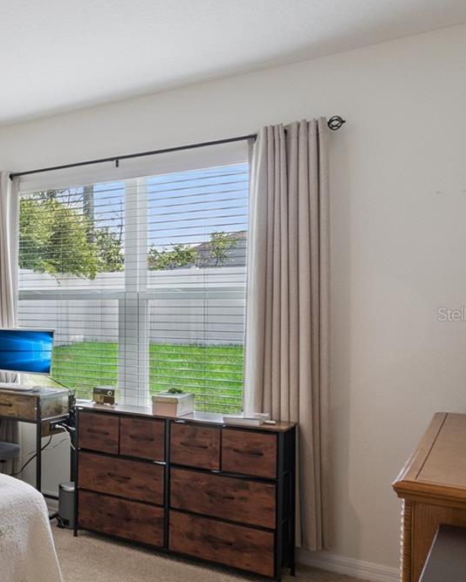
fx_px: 621
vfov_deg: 50.2
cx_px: -182
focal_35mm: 36
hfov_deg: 29.9
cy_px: 314
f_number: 10
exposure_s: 1/50
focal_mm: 16
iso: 1000
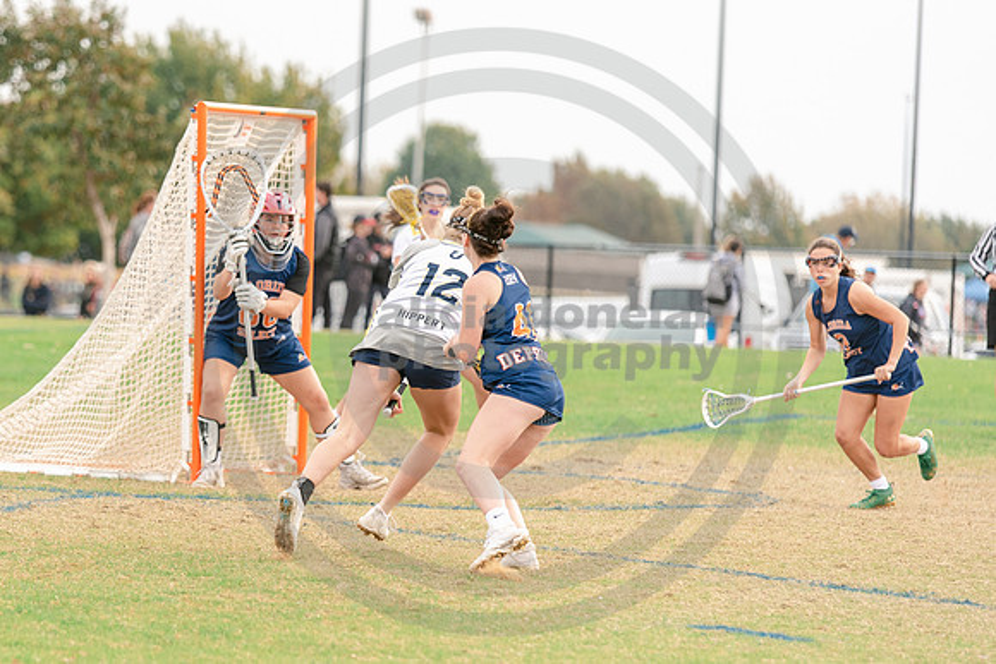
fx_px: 7140
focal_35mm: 258
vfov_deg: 5.3
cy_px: 409
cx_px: 243
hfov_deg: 8.0
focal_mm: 160
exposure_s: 1/1250
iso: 280
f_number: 2.8
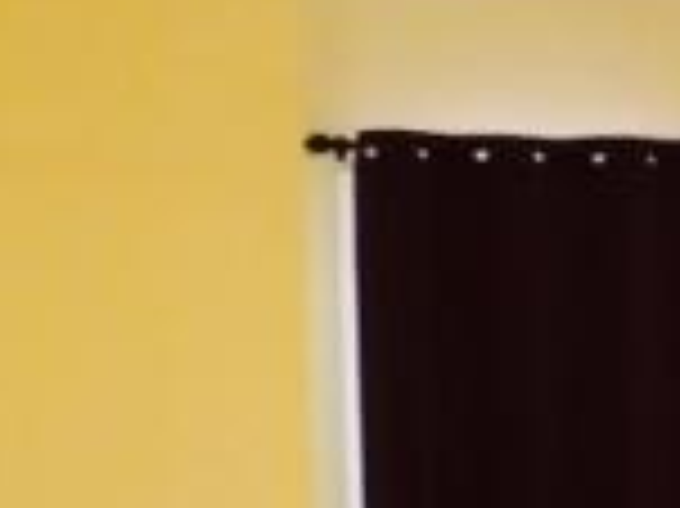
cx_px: 982
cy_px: 521
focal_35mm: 127
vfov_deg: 11.5
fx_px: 2493
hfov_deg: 14.6
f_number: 2.2
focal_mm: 4.12
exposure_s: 1/24
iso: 320
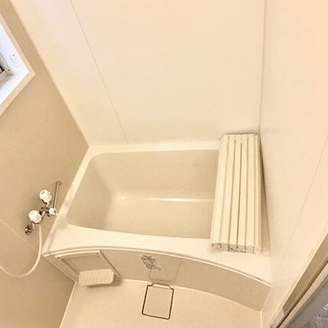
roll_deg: +24.0
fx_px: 375
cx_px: 131
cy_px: 167
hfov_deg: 46.9
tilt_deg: -43.1
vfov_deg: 47.2
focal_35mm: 35
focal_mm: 3.99
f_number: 1.8
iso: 40
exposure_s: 1/30
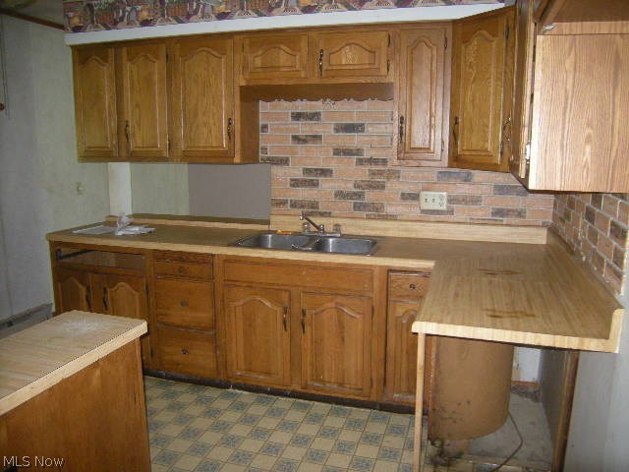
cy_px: 236
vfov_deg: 49.7
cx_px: 314
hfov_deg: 63.4
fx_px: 509
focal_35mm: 28
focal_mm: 4.7
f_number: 2.8
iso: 293
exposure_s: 1/60
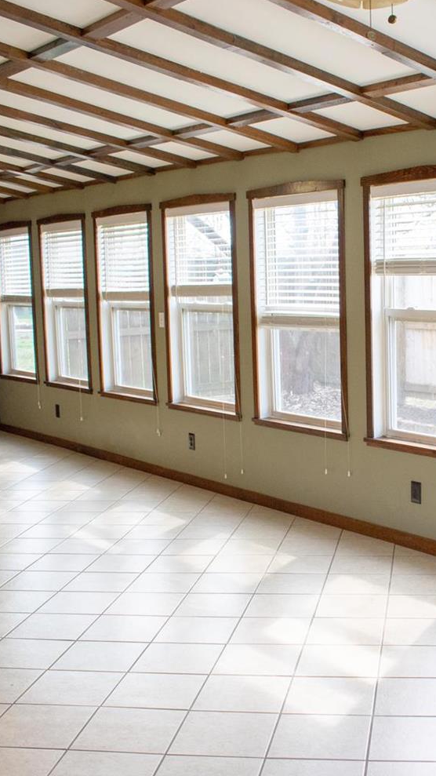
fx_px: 1254
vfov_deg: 34.4
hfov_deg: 19.4
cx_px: 383
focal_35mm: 61
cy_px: 391
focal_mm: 24
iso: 200
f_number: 4
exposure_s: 1/60
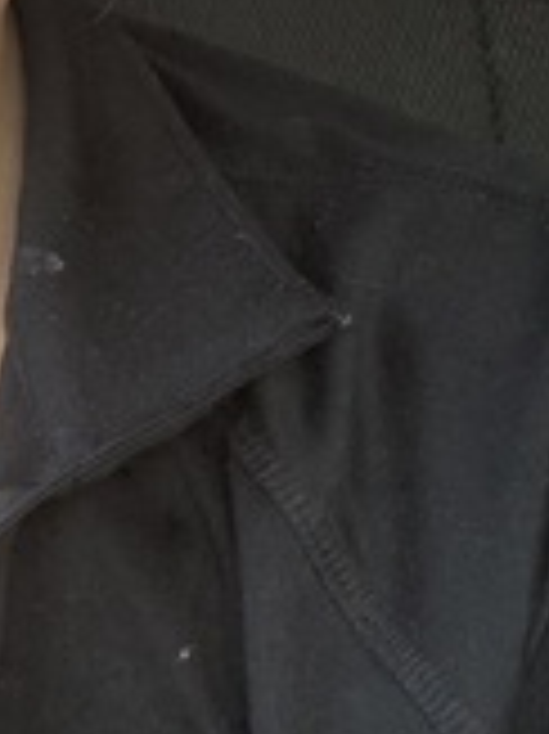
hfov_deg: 15.1
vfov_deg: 19.4
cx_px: -209
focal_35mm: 92
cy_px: -266
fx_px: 1948
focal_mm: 2.69
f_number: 1.9
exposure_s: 1/60
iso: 100
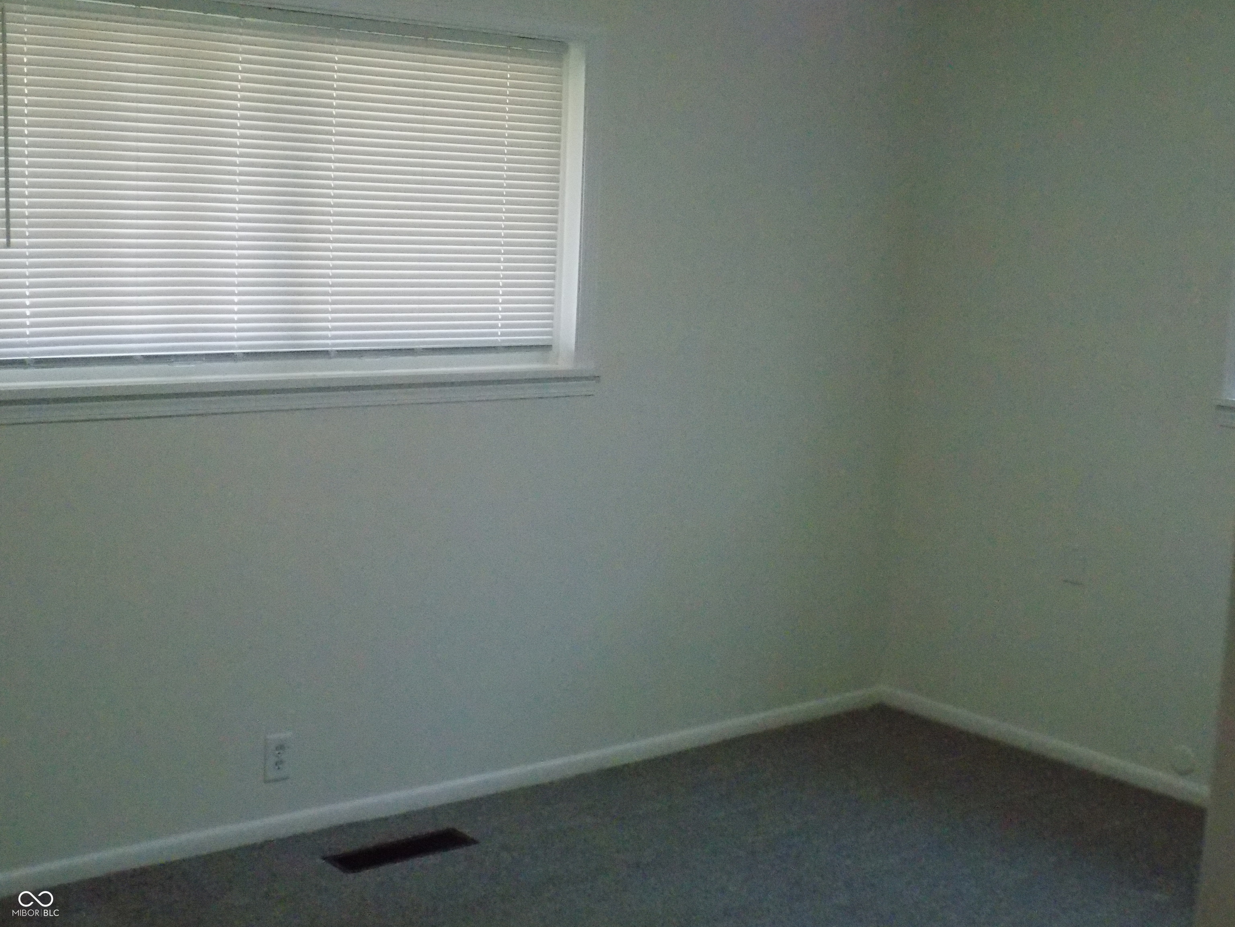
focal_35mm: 46
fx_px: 1641
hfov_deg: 41.2
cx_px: 618
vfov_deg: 31.5
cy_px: 464
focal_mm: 8.1
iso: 1100
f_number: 3.7
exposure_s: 1/125
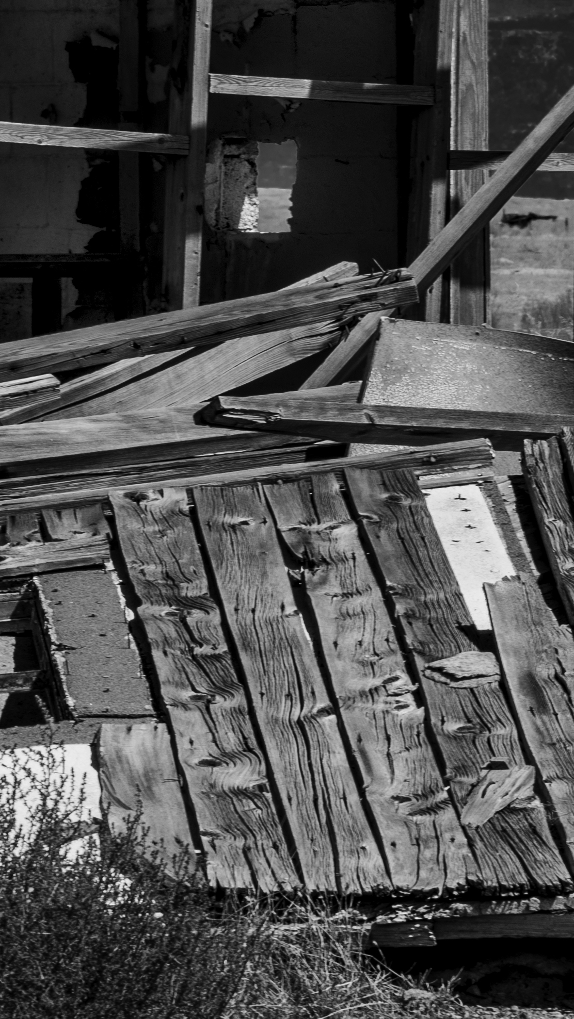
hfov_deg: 3.4
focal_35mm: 359
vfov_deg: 6.0
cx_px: 166
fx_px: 9711
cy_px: 173
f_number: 11
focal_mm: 92
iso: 100
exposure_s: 1/80
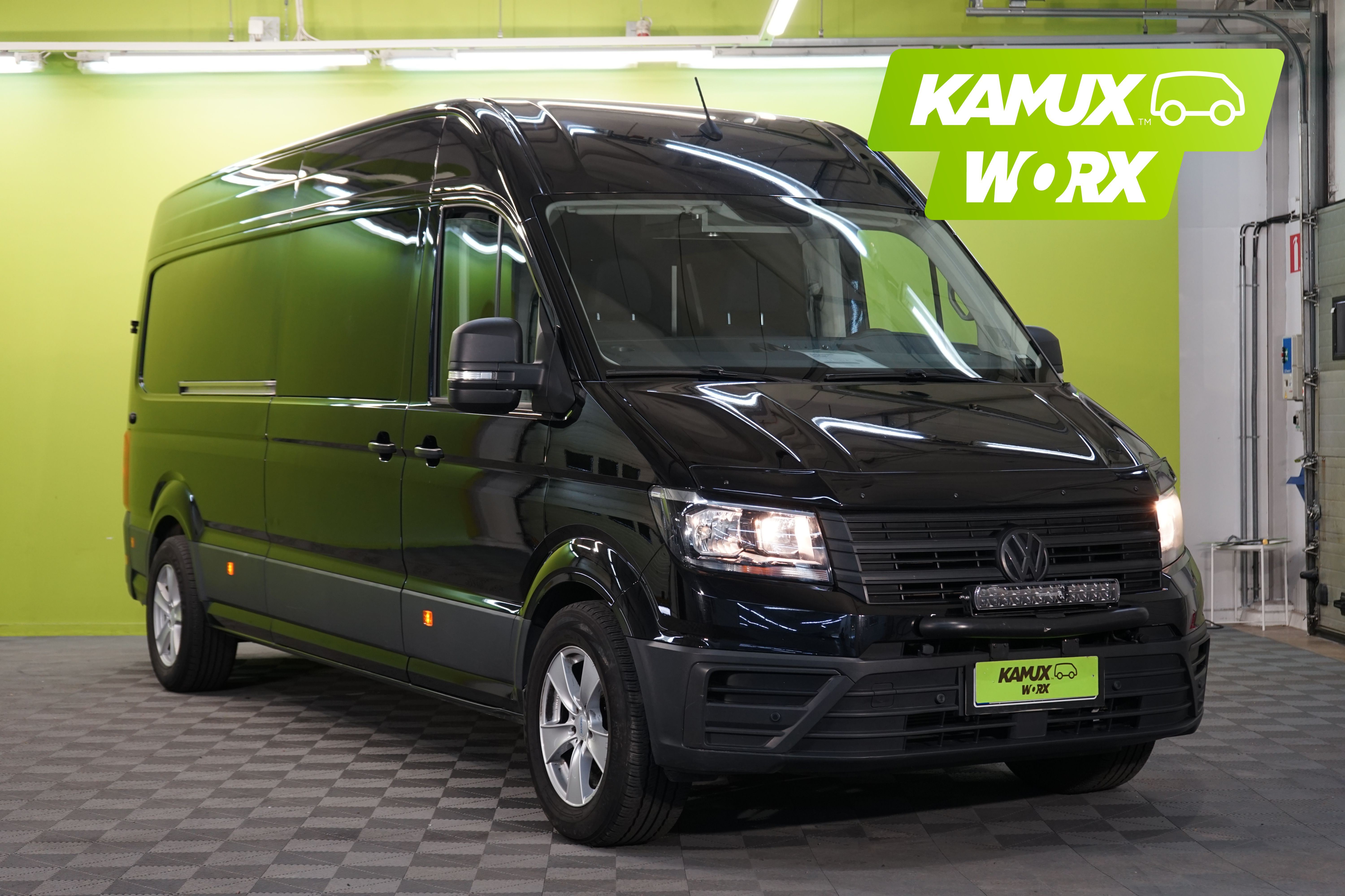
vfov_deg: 23.4
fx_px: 2167
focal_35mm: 58
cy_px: 448
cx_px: 672
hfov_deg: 34.5
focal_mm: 58
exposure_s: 1/50
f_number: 5
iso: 640
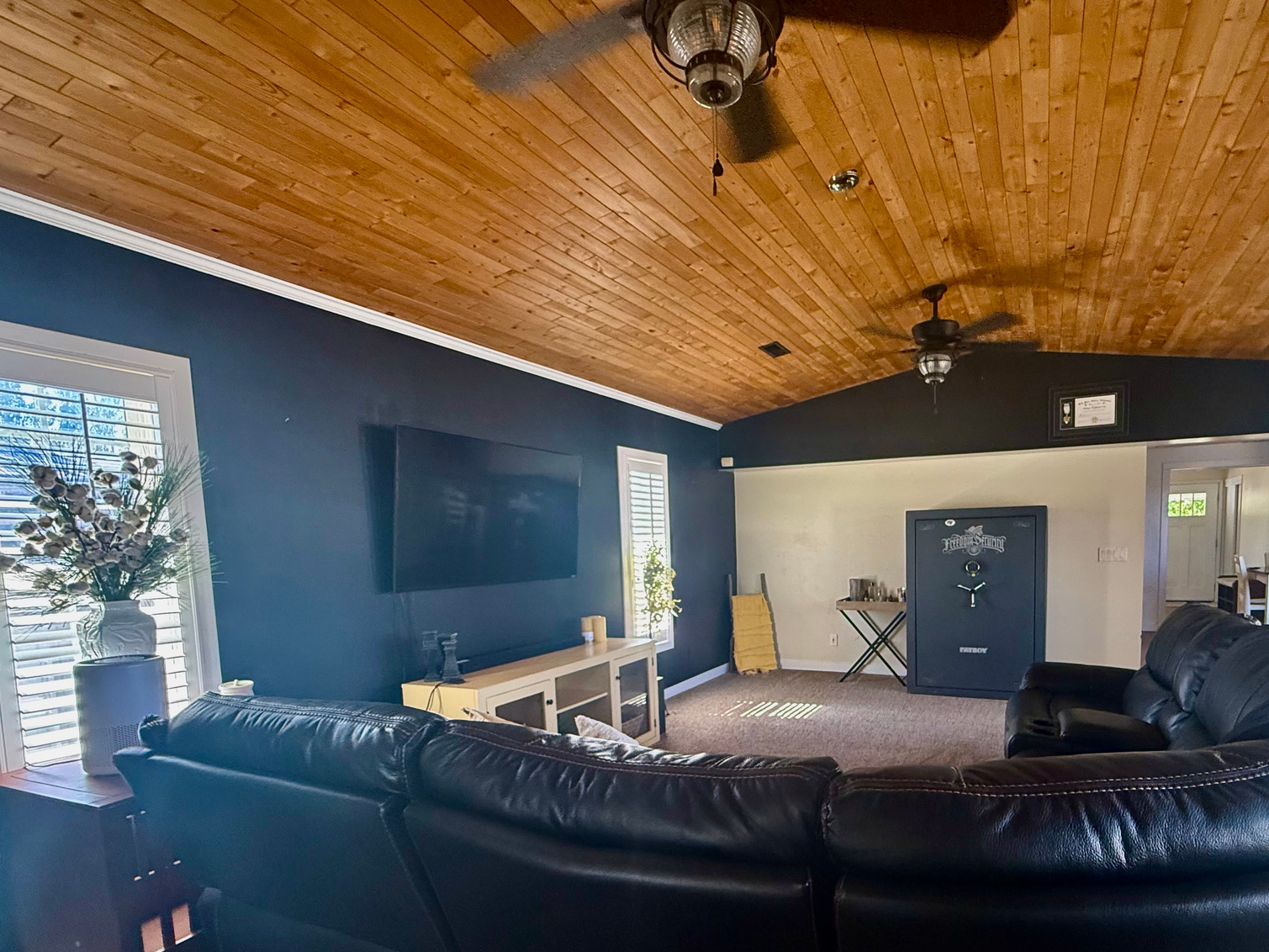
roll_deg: +1.1
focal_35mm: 19
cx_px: 760
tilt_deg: -5.8
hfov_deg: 83.6
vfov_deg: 67.4
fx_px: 697
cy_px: 606
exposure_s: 1/80
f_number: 2.2
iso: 320
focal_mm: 2.22
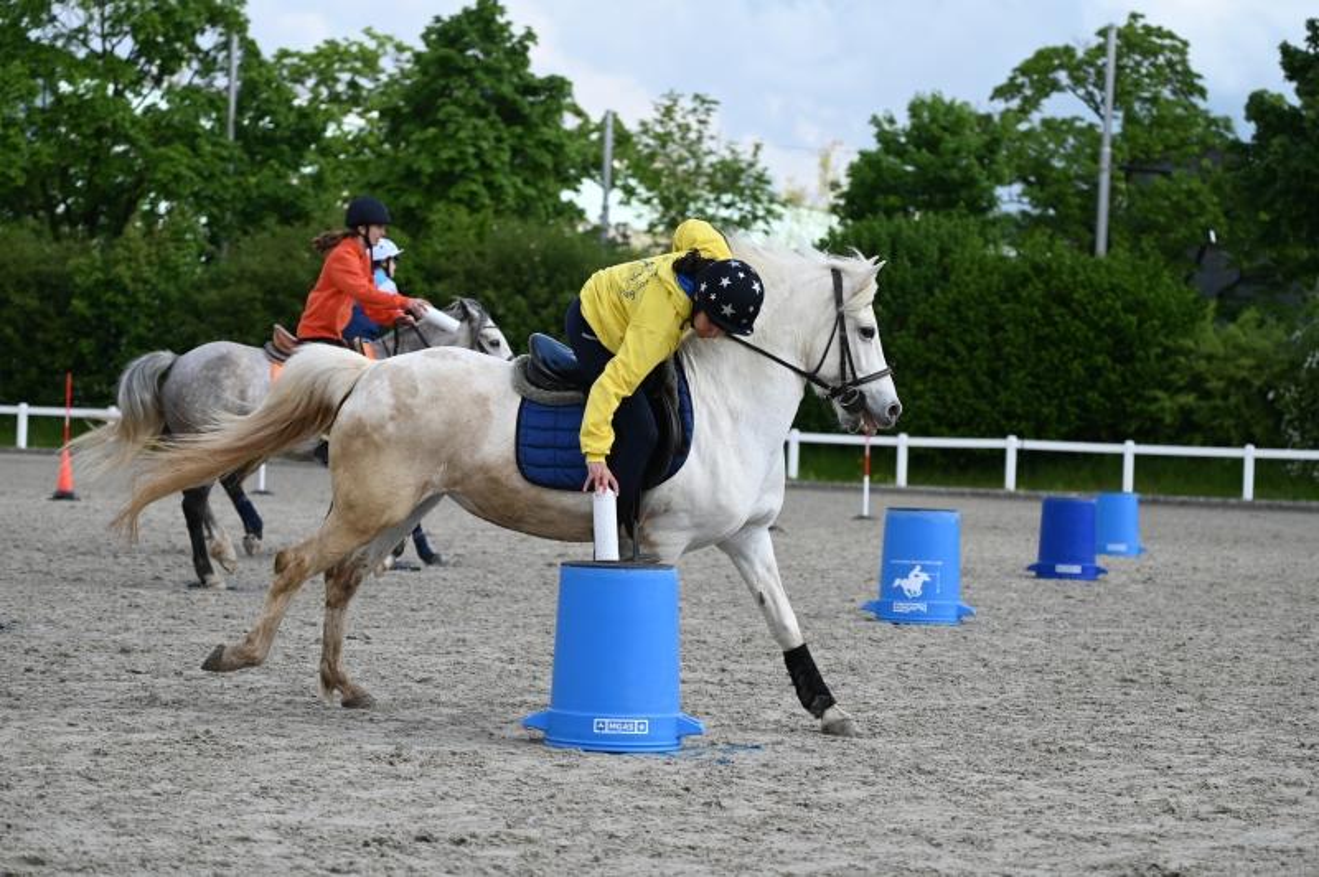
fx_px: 3661
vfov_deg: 13.7
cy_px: 438
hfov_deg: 20.4
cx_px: 660
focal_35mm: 100
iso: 250
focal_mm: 100
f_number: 4.5
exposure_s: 1/1250
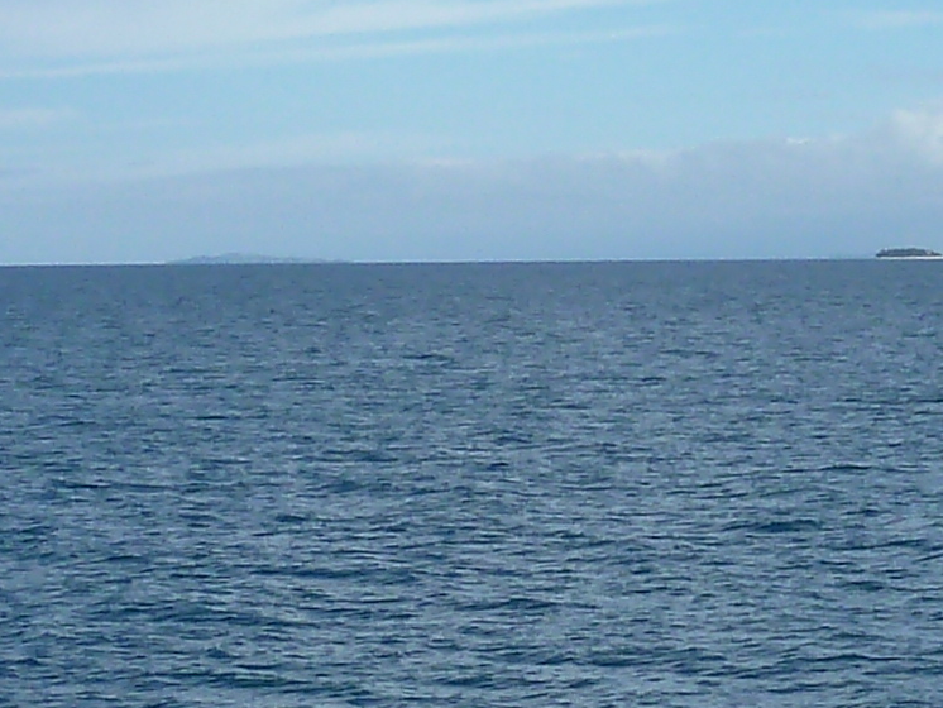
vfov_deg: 11.1
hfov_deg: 14.6
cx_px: 865
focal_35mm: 134
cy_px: 455
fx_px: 3652
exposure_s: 1/500
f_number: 5
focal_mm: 4.1
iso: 80
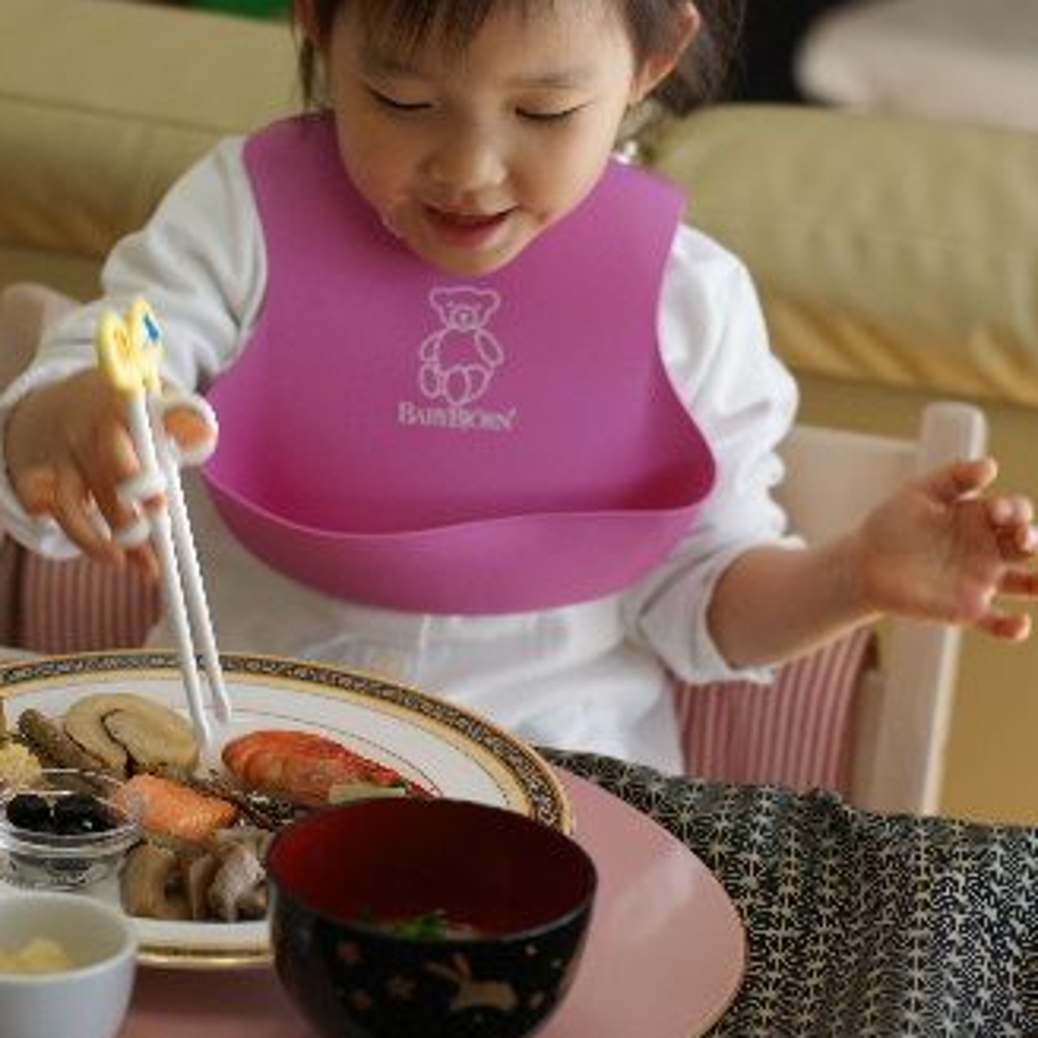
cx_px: 299
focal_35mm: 97
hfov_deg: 17.8
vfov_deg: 17.9
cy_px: 522
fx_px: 3291
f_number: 2.8
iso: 100
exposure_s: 1/125
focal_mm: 50
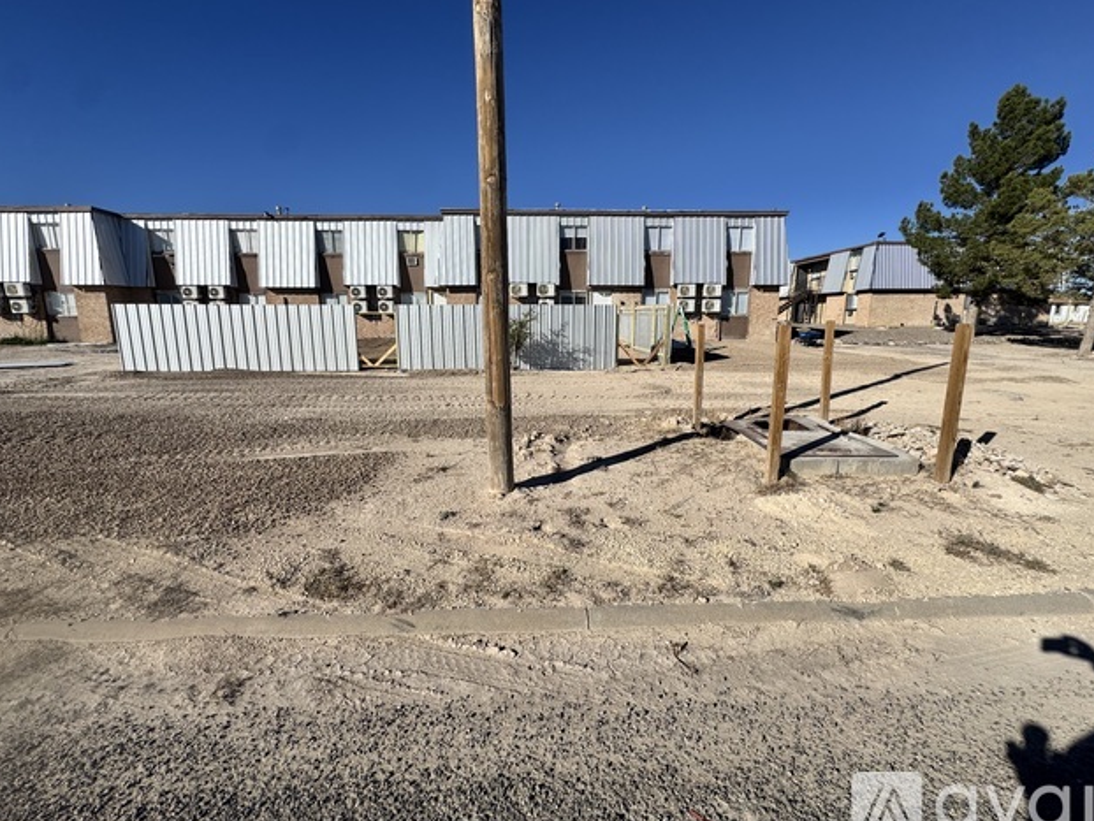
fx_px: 474
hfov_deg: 98.1
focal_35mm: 15
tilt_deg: -10.4
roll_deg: -0.1
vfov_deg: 81.8
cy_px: 403
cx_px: 550
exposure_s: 1/3906
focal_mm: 2.22
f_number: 2.2
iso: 40
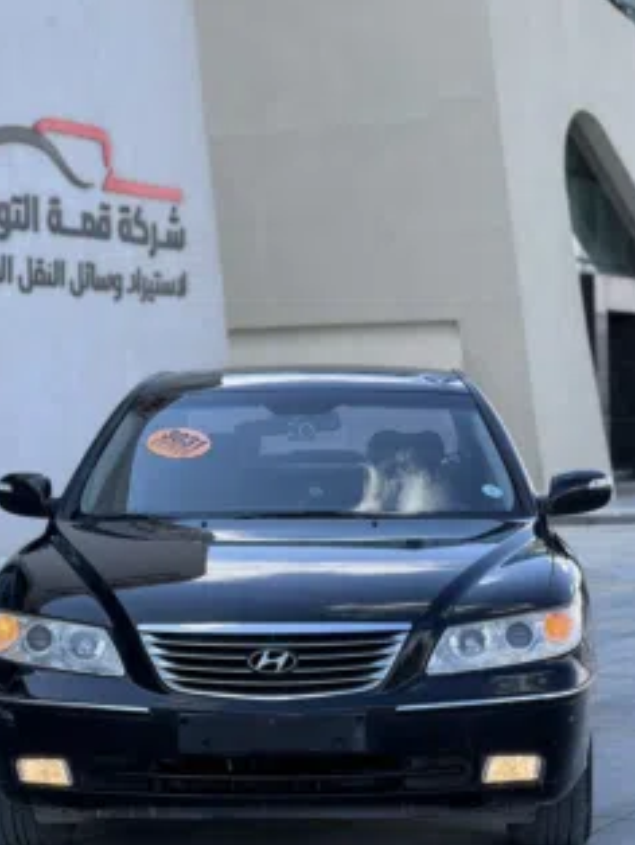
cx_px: 304
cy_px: 404
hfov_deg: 15.1
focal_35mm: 98
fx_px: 2394
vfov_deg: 20.0
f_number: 2.8
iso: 25
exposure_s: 1/211
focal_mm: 9
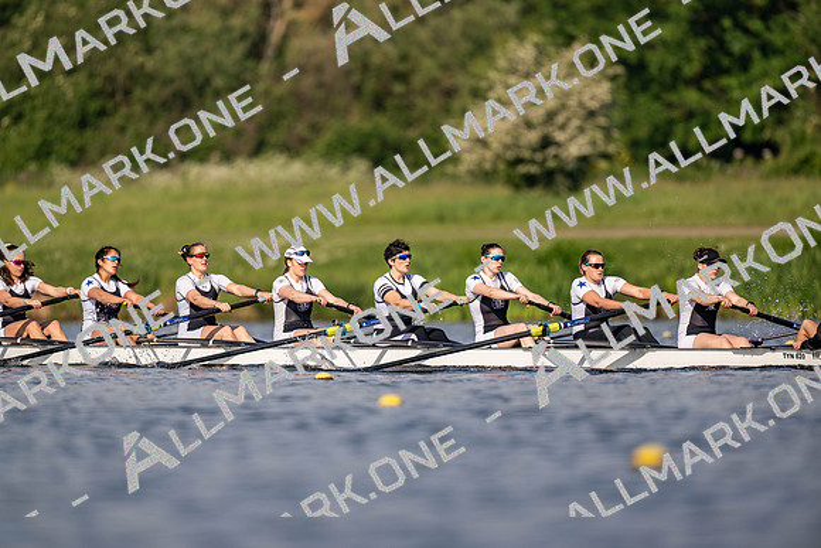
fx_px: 13686
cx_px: 410
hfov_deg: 3.4
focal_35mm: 600
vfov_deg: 2.3
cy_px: 274
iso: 220
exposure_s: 1/2500
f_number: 4
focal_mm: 600
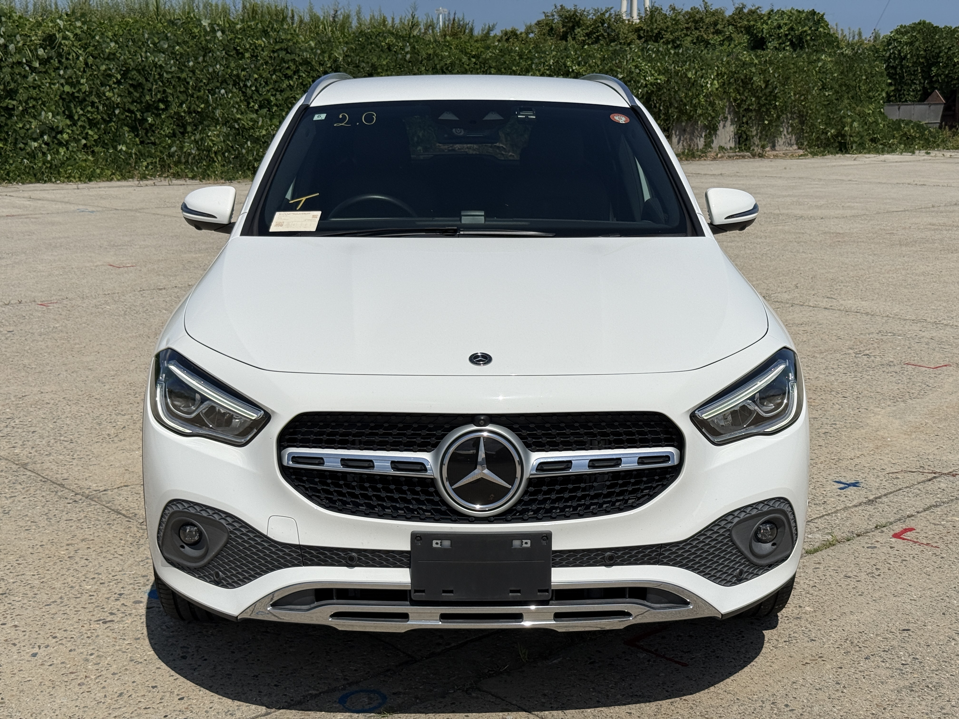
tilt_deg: -10.3
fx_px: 1330
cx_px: 480
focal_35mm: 48
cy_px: 360
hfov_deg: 39.7
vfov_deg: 30.3
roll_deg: +0.0
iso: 50
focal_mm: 6.76
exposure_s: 1/16129
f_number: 1.78
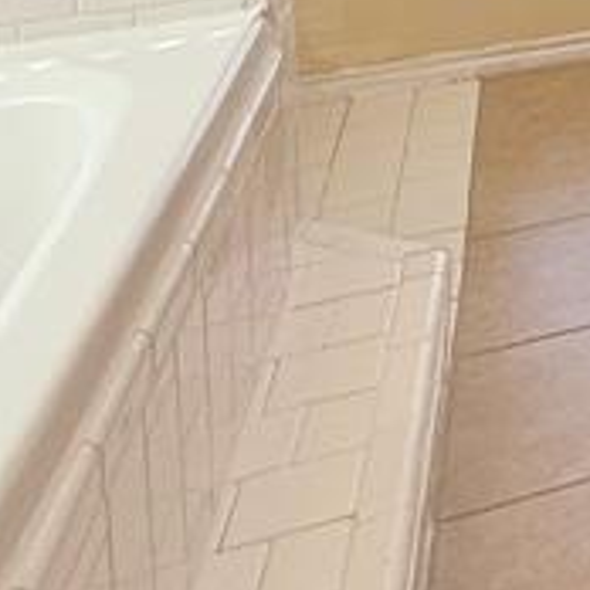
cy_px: -434
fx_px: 1408
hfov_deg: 16.3
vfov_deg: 18.9
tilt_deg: -3.1
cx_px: 1272
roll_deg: -0.7
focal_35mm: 73
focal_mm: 2.22
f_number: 2.2
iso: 64
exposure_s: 1/230
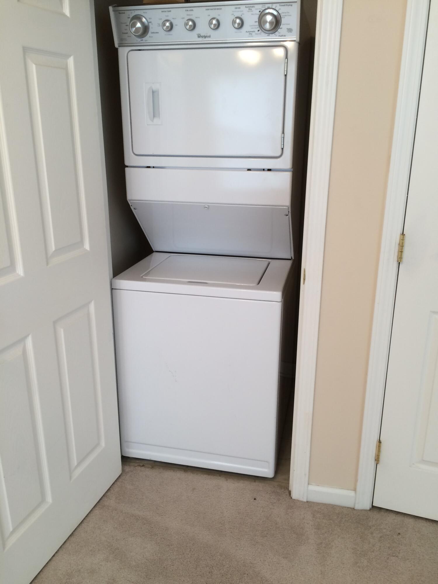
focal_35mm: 29
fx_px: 489
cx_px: 219
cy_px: 292
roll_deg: +0.7
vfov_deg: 61.7
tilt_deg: -20.1
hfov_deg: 48.2
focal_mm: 4.15
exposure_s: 1/30
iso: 40
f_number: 2.2
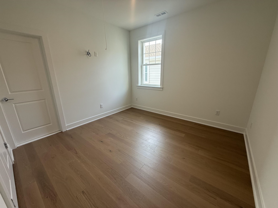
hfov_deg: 102.1
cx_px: 139
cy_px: 104
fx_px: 112
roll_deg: +0.6
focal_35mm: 14
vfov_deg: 85.7
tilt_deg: -15.6
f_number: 2.2
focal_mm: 2.22
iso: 100
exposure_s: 1/120
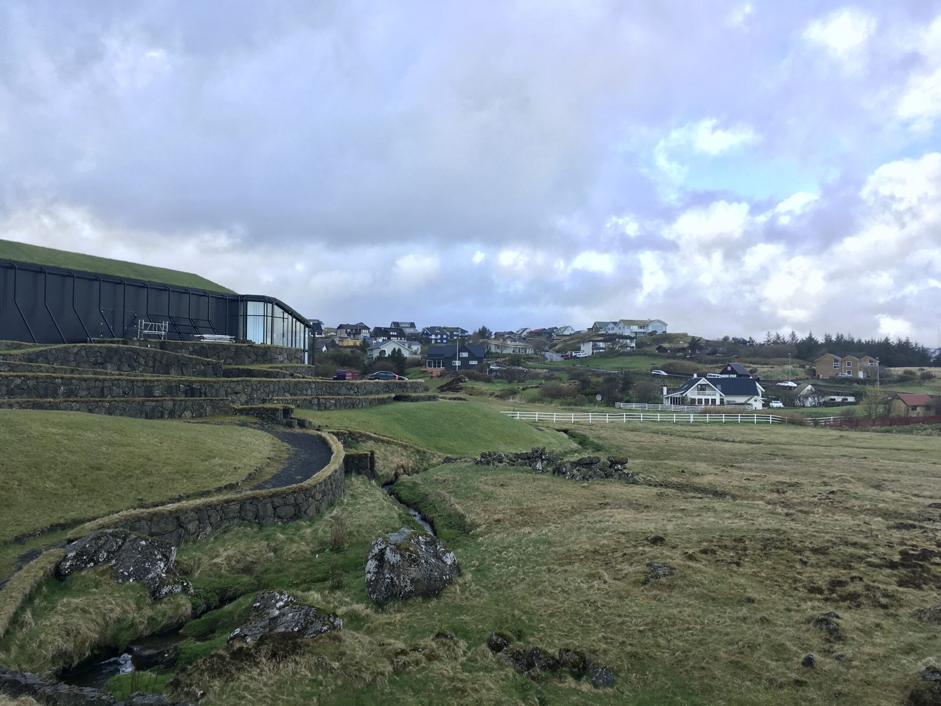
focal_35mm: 29
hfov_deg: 61.7
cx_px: 470
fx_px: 788
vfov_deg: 48.2
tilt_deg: +2.3
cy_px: 353
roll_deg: +0.1
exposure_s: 1/190
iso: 25
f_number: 2.2
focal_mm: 4.15
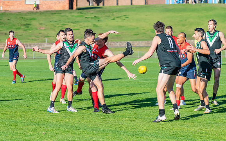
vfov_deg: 7.5
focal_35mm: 174
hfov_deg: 12.0
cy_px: 74
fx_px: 1071
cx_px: 113
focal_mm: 170
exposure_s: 1/1600
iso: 800
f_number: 8
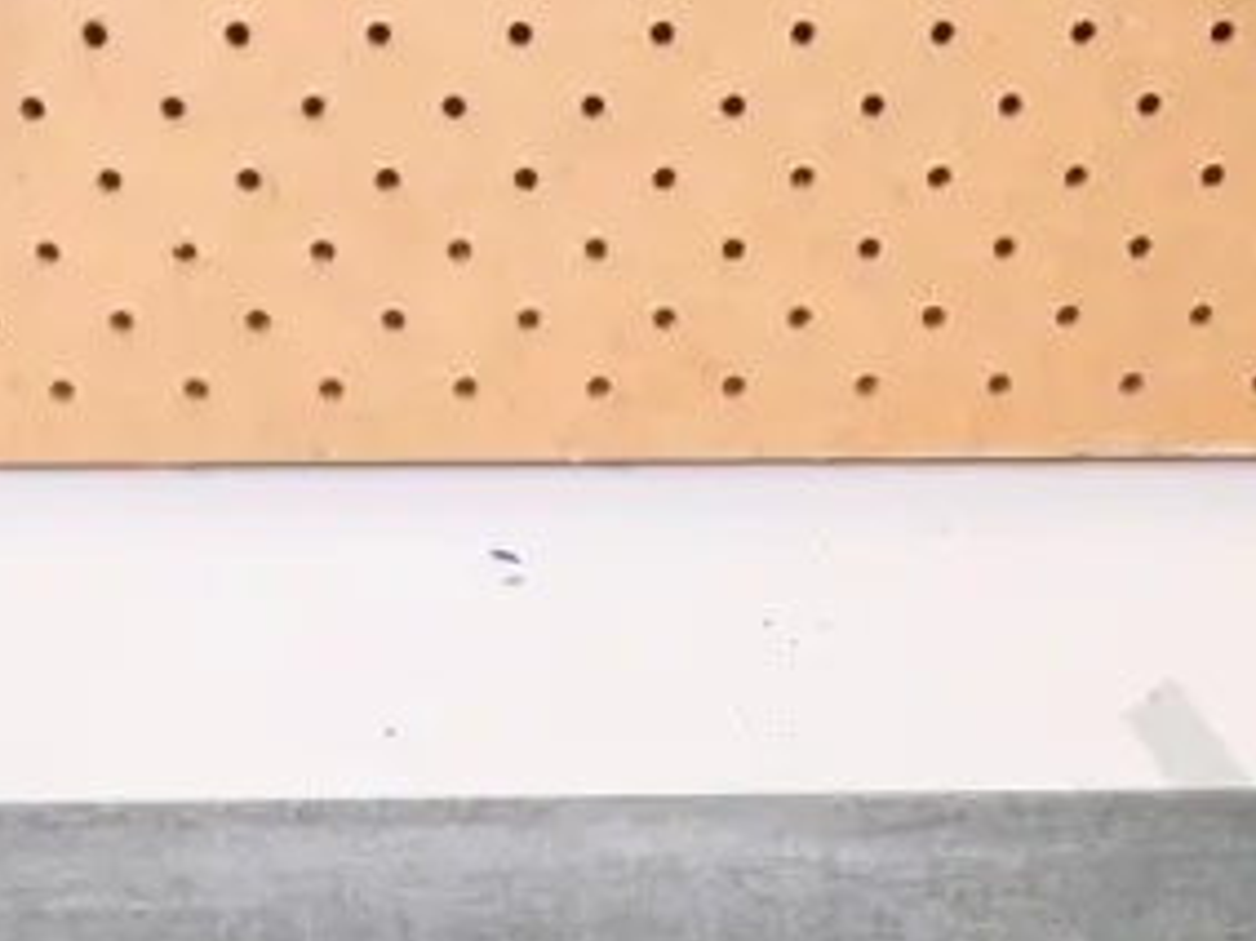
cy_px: 1309
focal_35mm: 94
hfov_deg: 20.9
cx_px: 692
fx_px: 3409
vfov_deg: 14.8
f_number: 4.8
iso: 3200
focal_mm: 13
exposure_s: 1/250
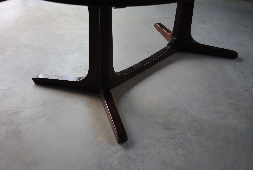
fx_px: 306
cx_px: 126
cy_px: 85
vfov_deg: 31.0
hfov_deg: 44.9
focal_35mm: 44
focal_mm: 29
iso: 200
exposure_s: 1/100
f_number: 4.8
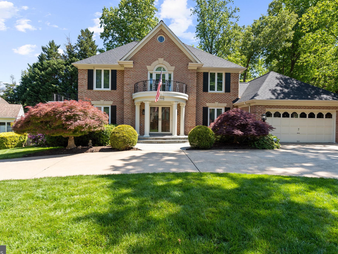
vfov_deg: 71.6
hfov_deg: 87.7
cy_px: 127
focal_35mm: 18
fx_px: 176
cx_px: 161
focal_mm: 16
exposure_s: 1/200
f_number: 7.1
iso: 200
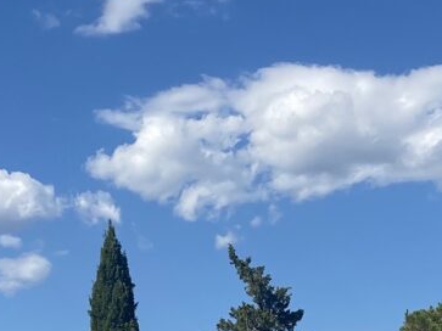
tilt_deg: +6.4
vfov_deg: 13.3
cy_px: 338
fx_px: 1404
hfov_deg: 17.9
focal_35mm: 110
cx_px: 276
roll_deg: +0.2
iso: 32
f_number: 1.8
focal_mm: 4.25
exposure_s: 1/4274
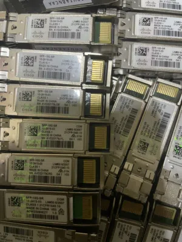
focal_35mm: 26
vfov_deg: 67.3
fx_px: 182
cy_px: 121
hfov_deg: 53.1
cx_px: 91
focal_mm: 4.2
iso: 400
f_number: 1.6
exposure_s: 1/50
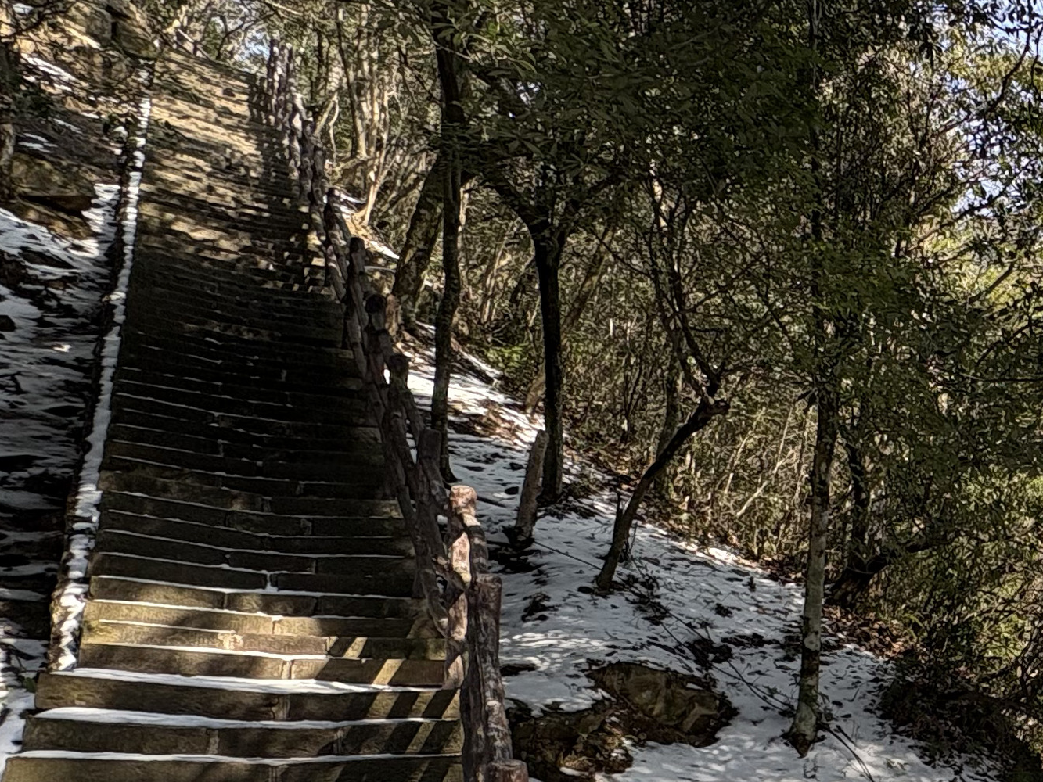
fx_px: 1266
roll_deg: +0.0
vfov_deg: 33.2
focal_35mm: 42
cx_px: 1305
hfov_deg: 34.2
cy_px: 647
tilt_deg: +1.7
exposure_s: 1/357
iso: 64
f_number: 2.2
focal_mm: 2.22
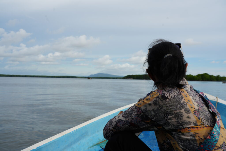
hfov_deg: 50.7
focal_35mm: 38
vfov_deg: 35.1
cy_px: 76
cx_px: 113
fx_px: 239
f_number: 9
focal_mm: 38
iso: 100
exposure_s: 1/125
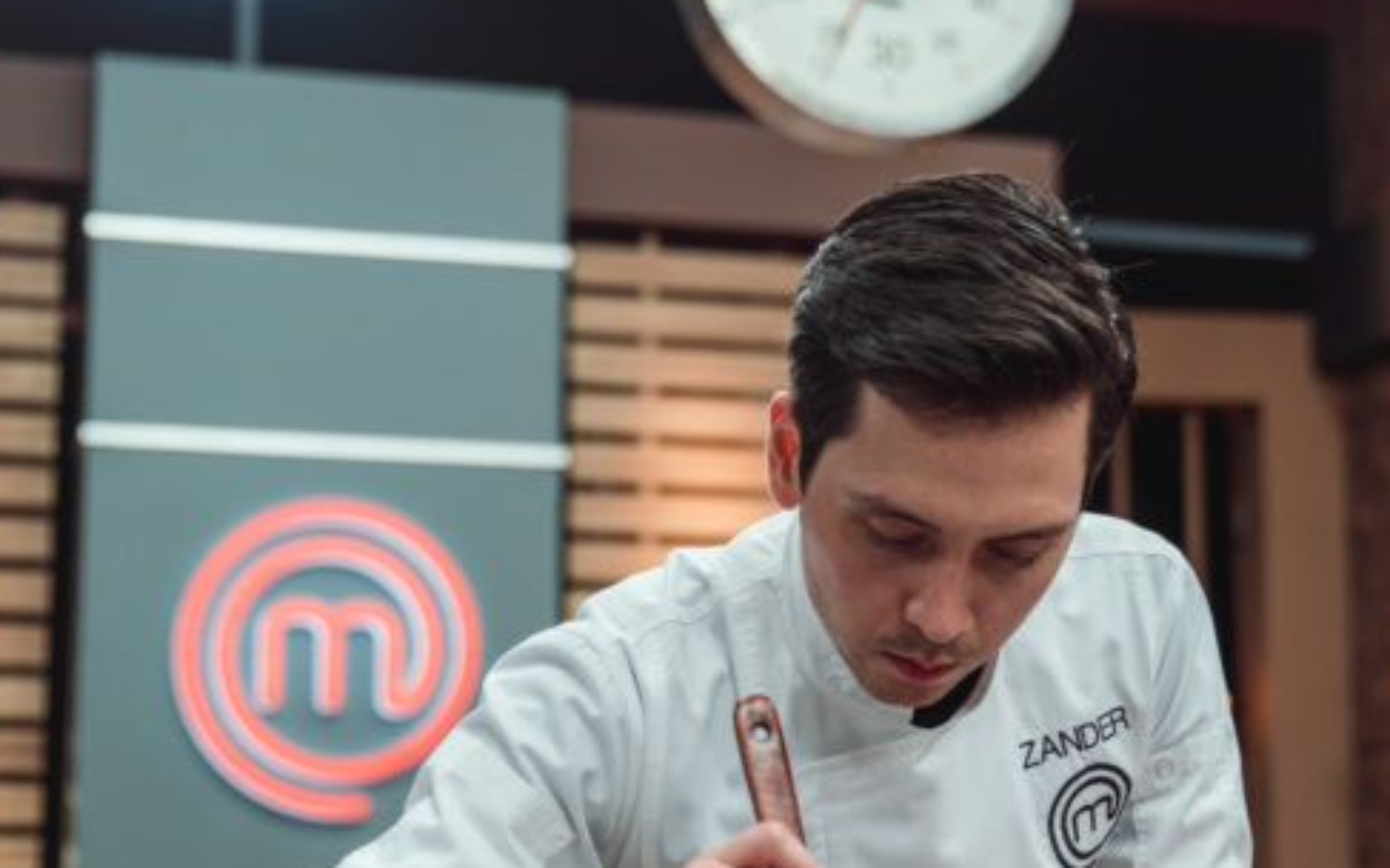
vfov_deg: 14.5
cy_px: 575
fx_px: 3408
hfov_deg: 23.0
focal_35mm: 90
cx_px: 873
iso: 400
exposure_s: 1/125
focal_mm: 42
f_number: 2.8
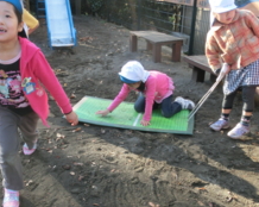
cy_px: 128
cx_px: 112
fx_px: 329
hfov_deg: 42.8
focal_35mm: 43
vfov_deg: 34.7
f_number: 3
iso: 80
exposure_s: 1/200
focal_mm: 4.24
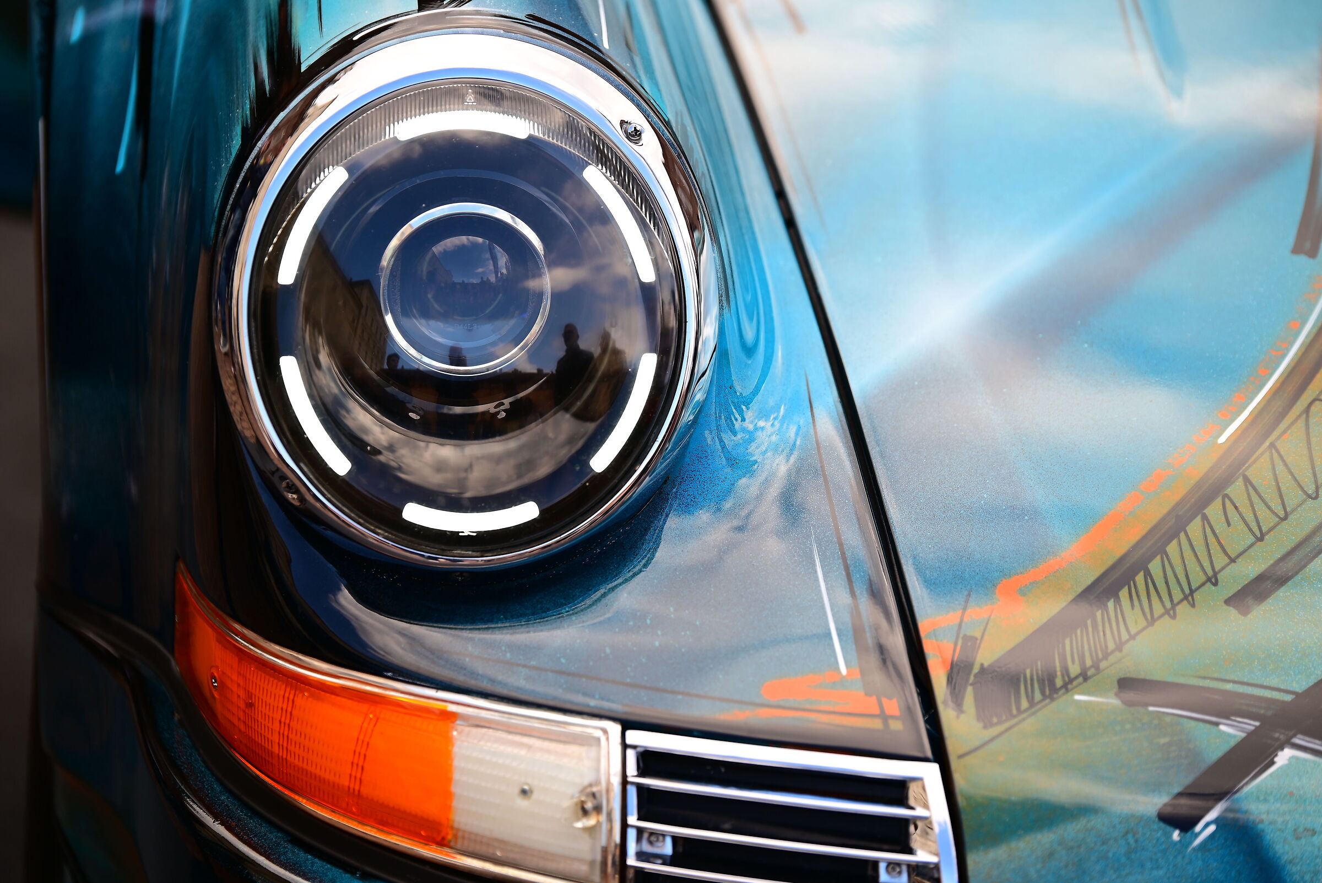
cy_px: 442
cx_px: 661
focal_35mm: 145
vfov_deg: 9.5
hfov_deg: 14.1
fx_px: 5326
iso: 100
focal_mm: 145
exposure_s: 1/500
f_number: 2.8
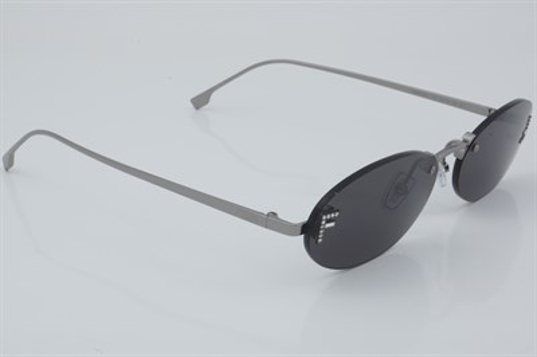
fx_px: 1118
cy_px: 178
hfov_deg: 27.0
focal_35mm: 75
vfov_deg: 18.2
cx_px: 268
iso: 100
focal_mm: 50
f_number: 32
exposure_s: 1/4
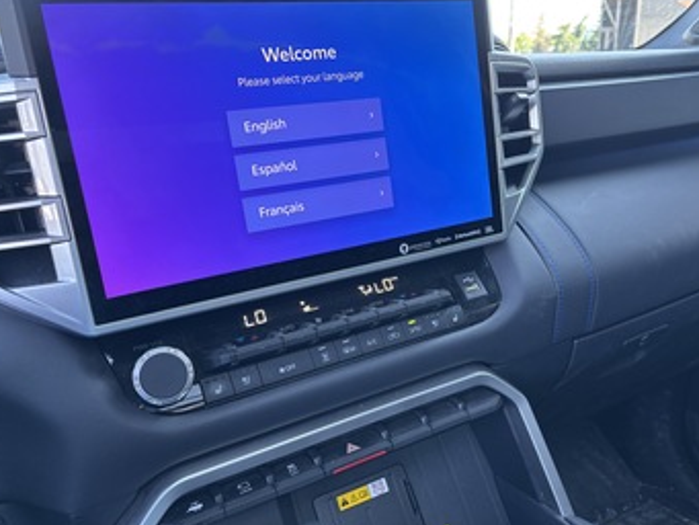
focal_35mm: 32
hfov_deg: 56.6
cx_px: 400
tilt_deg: -19.0
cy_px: 274
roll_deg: +0.5
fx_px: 646
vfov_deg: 44.2
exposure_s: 1/113
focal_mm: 5.96
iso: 125
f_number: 1.6
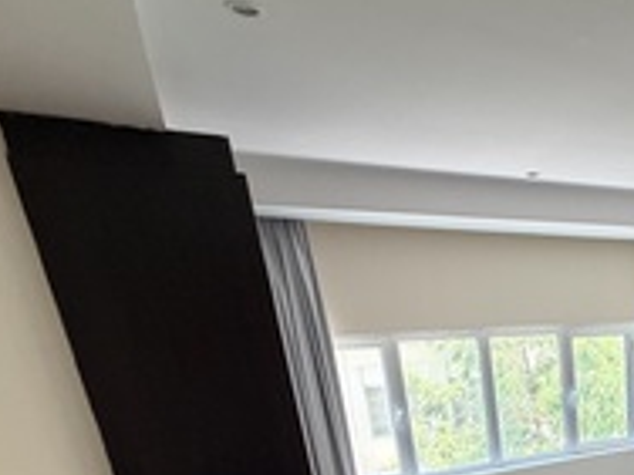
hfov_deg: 45.3
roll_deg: +3.0
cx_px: 639
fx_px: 623
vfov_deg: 34.6
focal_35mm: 34
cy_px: 551
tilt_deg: -19.4
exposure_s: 1/107
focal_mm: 2.22
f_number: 2.2
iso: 320
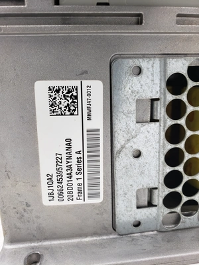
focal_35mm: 26
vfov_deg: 67.3
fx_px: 199
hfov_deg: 53.1
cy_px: 132
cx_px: 100
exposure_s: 1/120
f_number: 2.4
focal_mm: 4.3
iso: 80
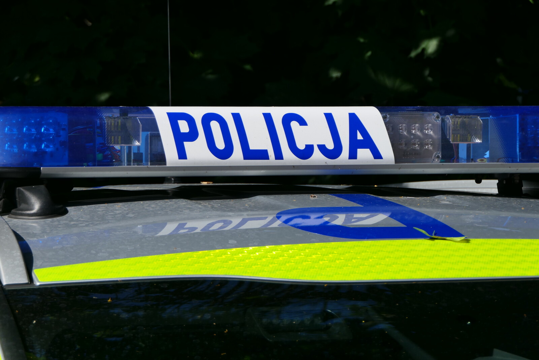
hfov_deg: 11.5
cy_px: 180
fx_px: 2680
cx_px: 270
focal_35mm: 179
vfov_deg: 7.7
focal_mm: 65.6
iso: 125
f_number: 4.3
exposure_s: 1/320
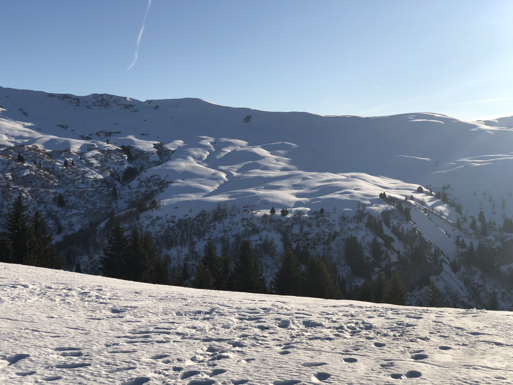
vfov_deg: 28.0
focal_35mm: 52
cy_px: 192
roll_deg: +1.1
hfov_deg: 36.8
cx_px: 256
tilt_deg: -2.7
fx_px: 771
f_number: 2.4
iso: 16
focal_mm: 6
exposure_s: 1/1675
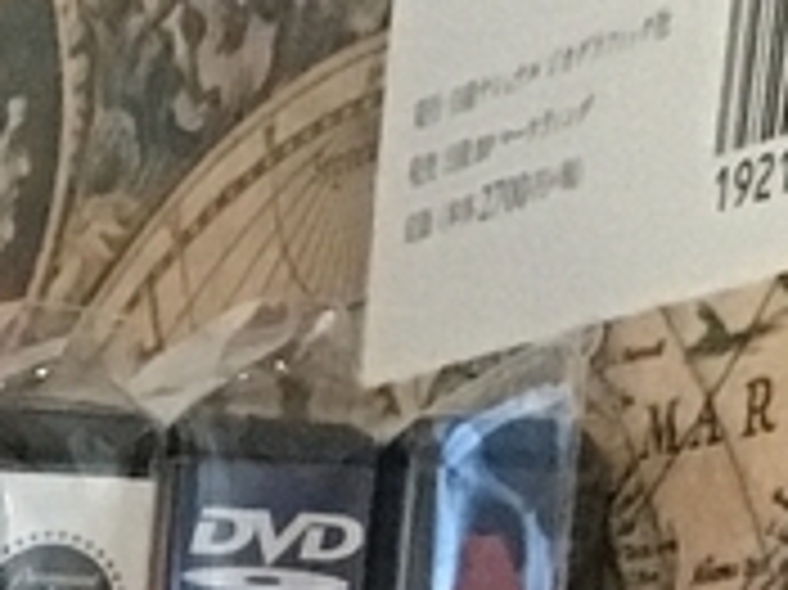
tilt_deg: -6.6
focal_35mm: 213
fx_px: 4845
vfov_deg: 6.5
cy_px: 1648
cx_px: -1725
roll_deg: -1.0
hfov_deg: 7.8
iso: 200
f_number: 2.4
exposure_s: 1/30
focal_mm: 3.3
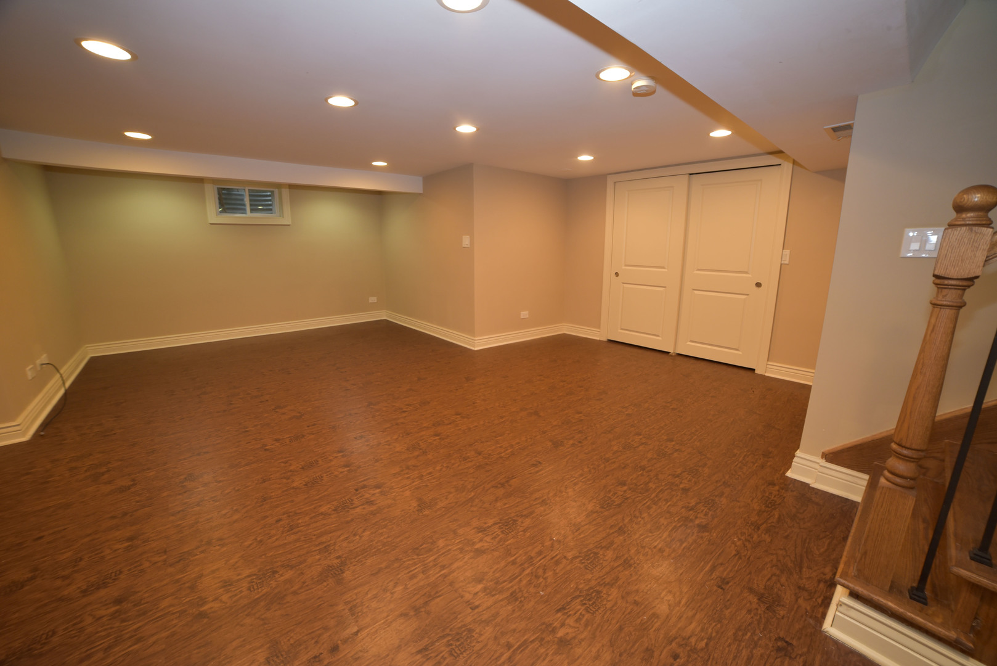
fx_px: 388
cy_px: 333
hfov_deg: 104.2
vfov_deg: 81.3
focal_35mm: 14
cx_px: 498
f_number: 4
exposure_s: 1/60
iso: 800
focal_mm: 14
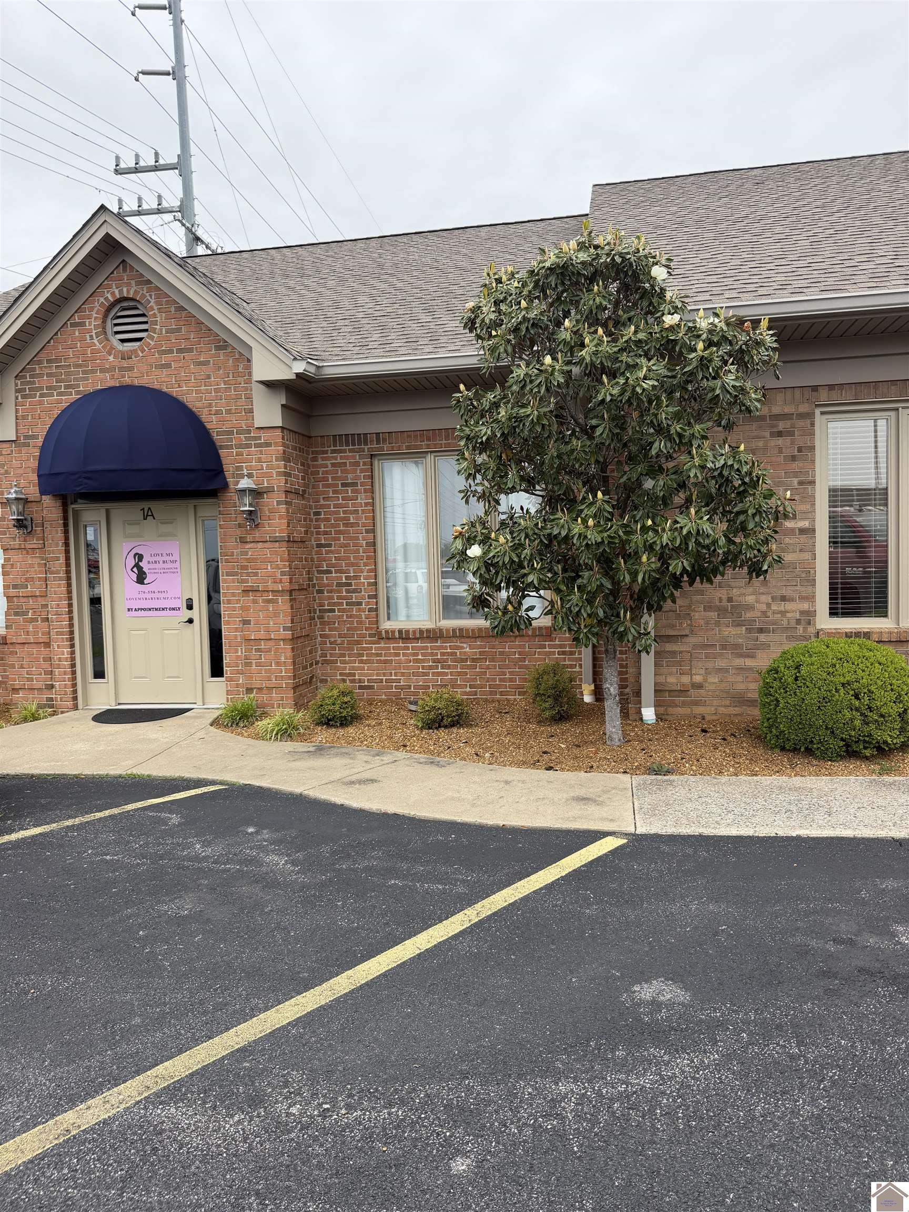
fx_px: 840
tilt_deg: -3.0
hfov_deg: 56.8
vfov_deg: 71.6
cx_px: 454
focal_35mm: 24
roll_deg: +2.2
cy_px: 606
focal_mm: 6.76
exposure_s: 1/1437
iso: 100
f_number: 1.78
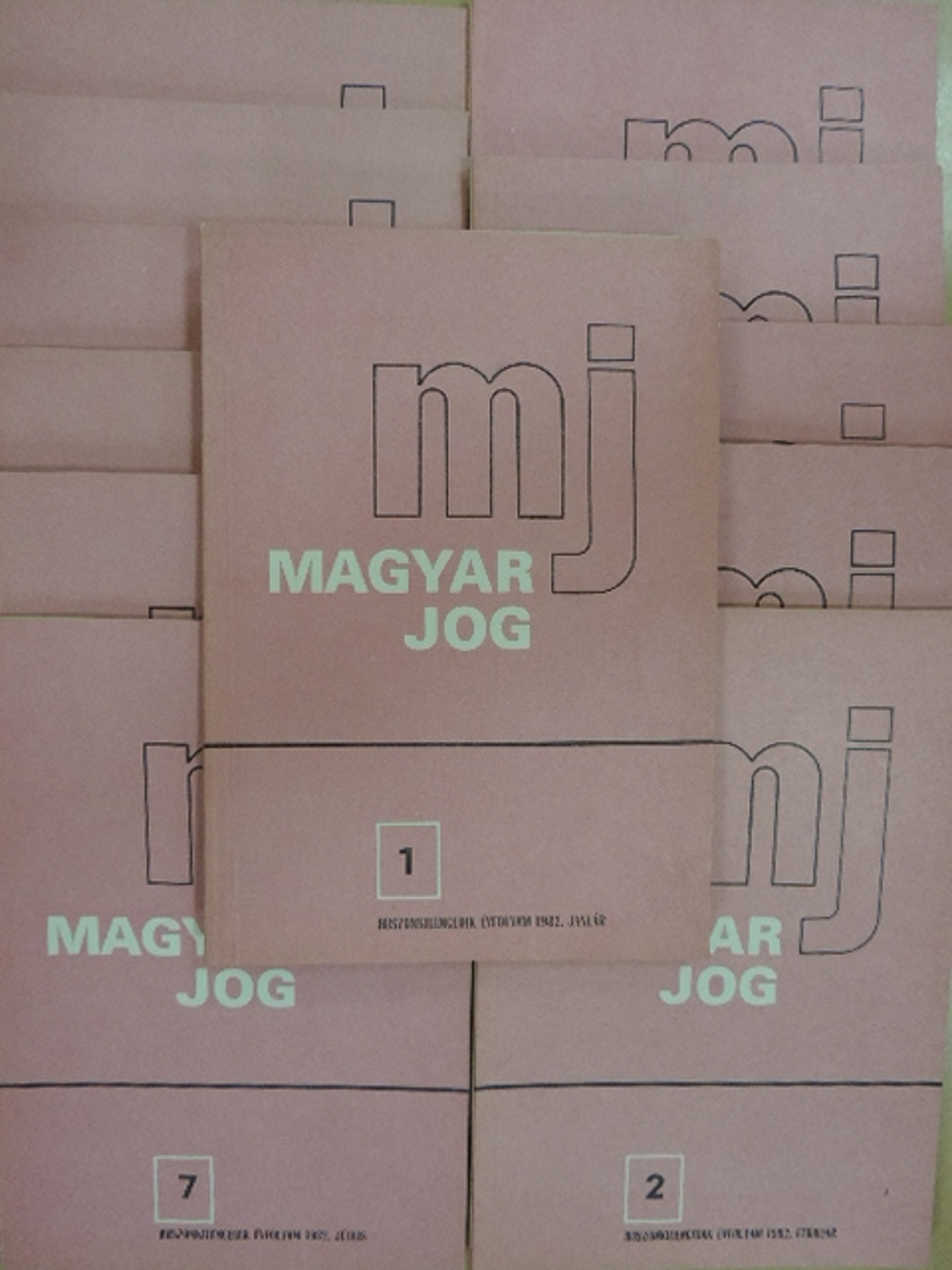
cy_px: 635
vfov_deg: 60.0
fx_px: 1100
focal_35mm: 30
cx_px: 476
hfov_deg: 46.8
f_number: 3.1
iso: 450
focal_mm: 5.3
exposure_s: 1/60
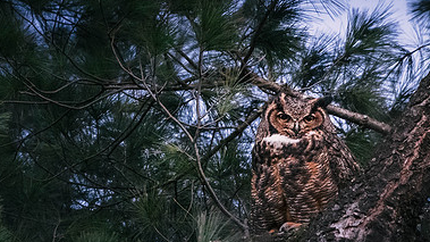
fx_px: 13953
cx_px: 78
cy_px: 152
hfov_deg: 1.8
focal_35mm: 1224
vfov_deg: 1.0
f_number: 5.6
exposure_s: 1/100
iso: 3200
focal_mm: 380
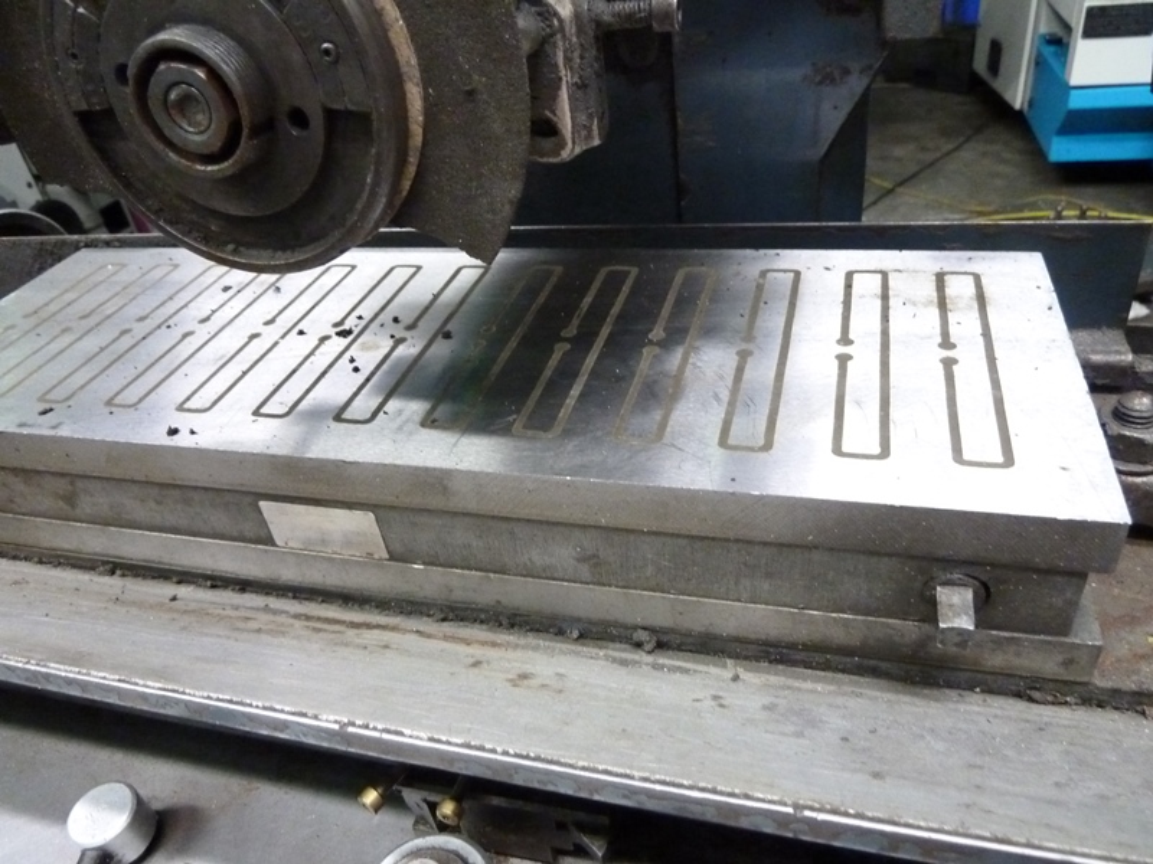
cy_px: 432
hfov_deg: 69.4
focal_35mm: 25
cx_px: 576
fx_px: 833
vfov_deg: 54.9
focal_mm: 4.1
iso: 800
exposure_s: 1/40
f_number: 3.3
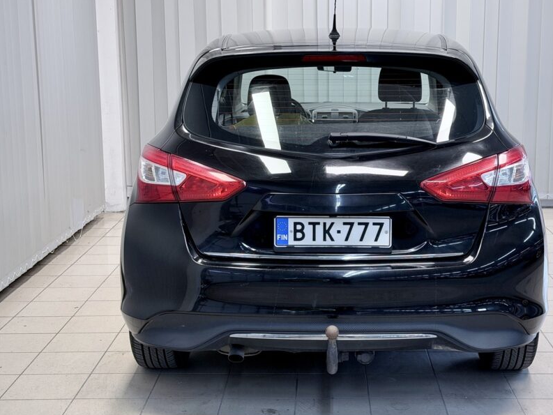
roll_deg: +0.1
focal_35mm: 62
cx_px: 333
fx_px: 991
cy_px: 210
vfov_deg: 23.7
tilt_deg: -10.0
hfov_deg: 31.1
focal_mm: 6.76
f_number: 1.78
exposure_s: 1/50
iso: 64
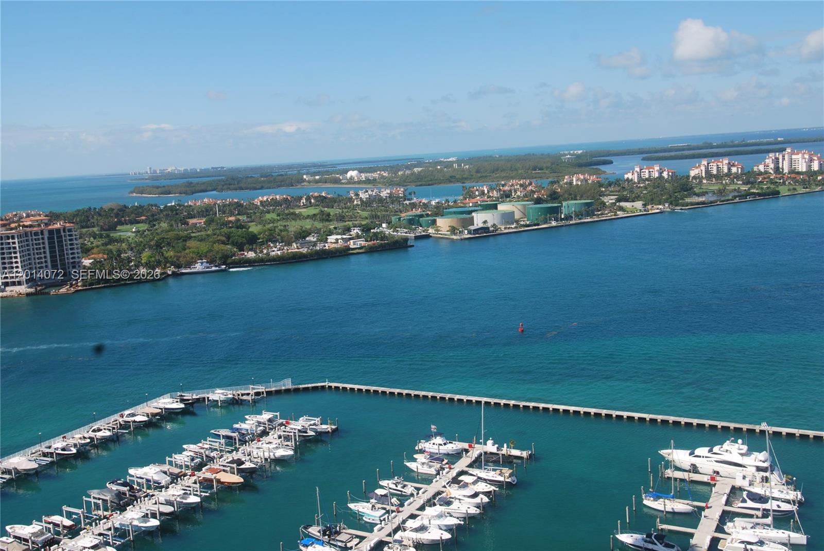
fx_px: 825
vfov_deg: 36.9
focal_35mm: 36
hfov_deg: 53.1
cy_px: 276
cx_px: 412
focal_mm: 24
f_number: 10
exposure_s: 1/200
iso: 100
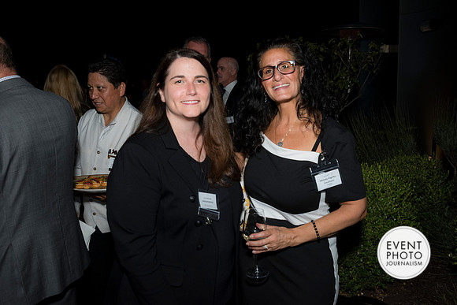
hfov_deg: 58.7
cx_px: 228
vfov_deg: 41.1
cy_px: 152
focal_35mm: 32
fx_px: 406
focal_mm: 32
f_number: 5.6
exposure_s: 1/125
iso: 1250
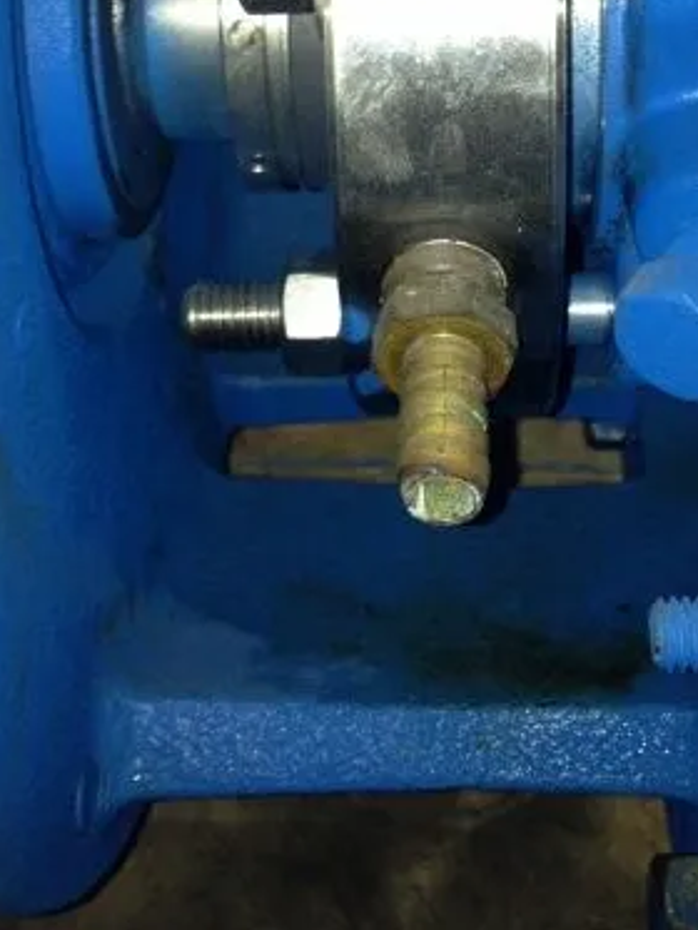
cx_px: 376
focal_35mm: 60
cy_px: 135
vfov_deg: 31.0
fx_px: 1612
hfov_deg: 24.4
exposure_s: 1/27
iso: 50
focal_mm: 4.28
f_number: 2.4
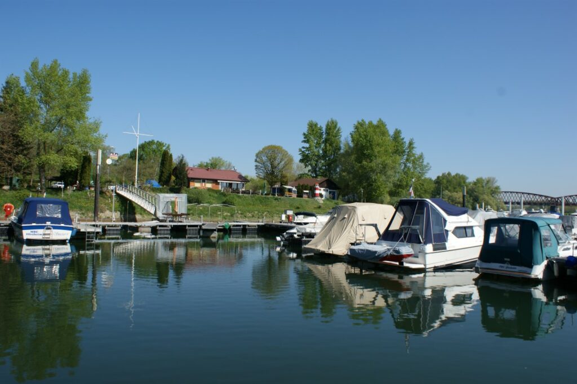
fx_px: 432
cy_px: 192
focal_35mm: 27
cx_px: 288
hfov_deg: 67.4
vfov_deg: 47.9
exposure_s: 1/200
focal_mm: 18
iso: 100
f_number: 10
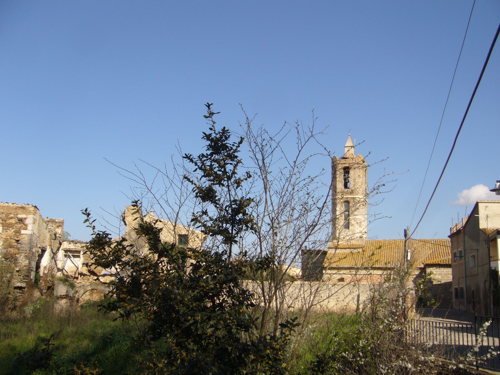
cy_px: 188
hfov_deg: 52.6
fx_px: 506
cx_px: 250
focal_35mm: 35
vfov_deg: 40.7
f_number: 5.6
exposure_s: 1/320
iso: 80
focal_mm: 5.8
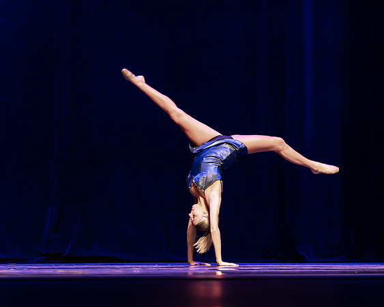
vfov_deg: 10.5
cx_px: 254
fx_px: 1663
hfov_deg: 13.2
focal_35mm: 146
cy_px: 187
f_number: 2.8
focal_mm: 106
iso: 5000
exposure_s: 1/800
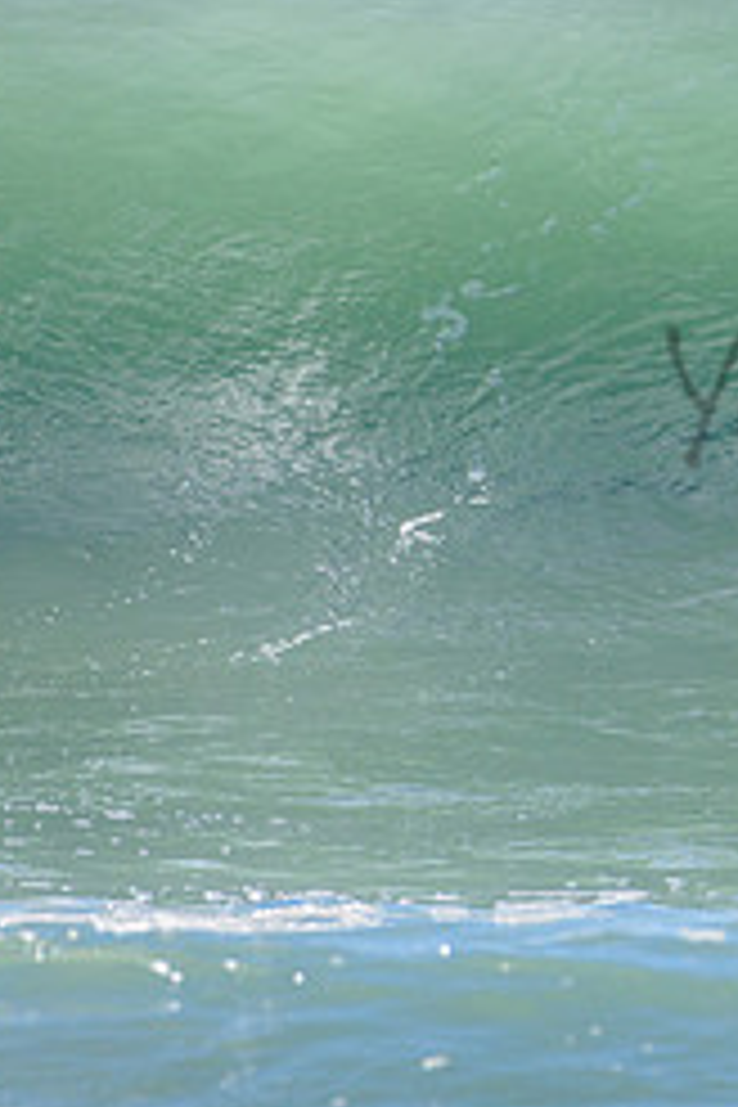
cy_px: 358
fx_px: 37051
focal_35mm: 1205
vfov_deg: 1.7
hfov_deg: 1.1
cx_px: 1146
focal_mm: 500
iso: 250
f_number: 5.6
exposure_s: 1/2000
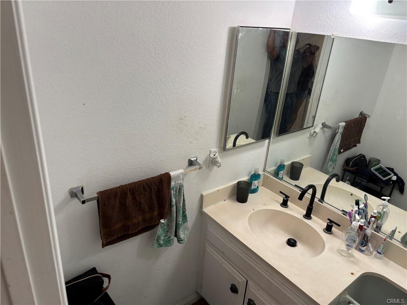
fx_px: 306
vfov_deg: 53.1
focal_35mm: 26
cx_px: 204
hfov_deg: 67.3
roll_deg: -4.3
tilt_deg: -22.7
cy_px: 152
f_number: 1.6
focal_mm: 5.96
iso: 80
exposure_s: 1/60
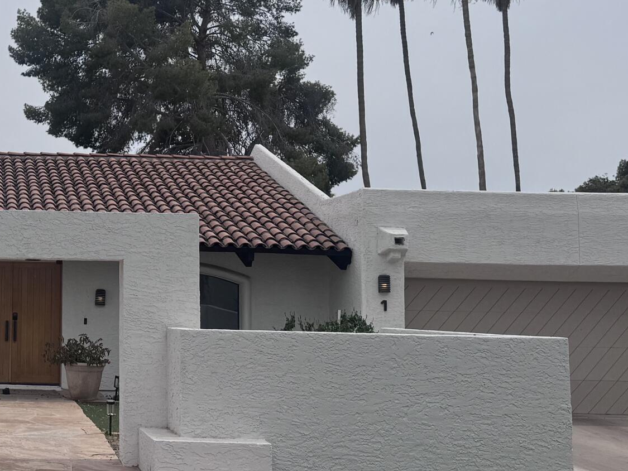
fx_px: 1161
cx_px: -11
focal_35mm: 64
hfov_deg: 28.3
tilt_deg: +5.7
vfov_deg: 22.8
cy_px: 161
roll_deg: -0.5
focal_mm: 6.76
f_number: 1.78
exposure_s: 1/12346
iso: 80
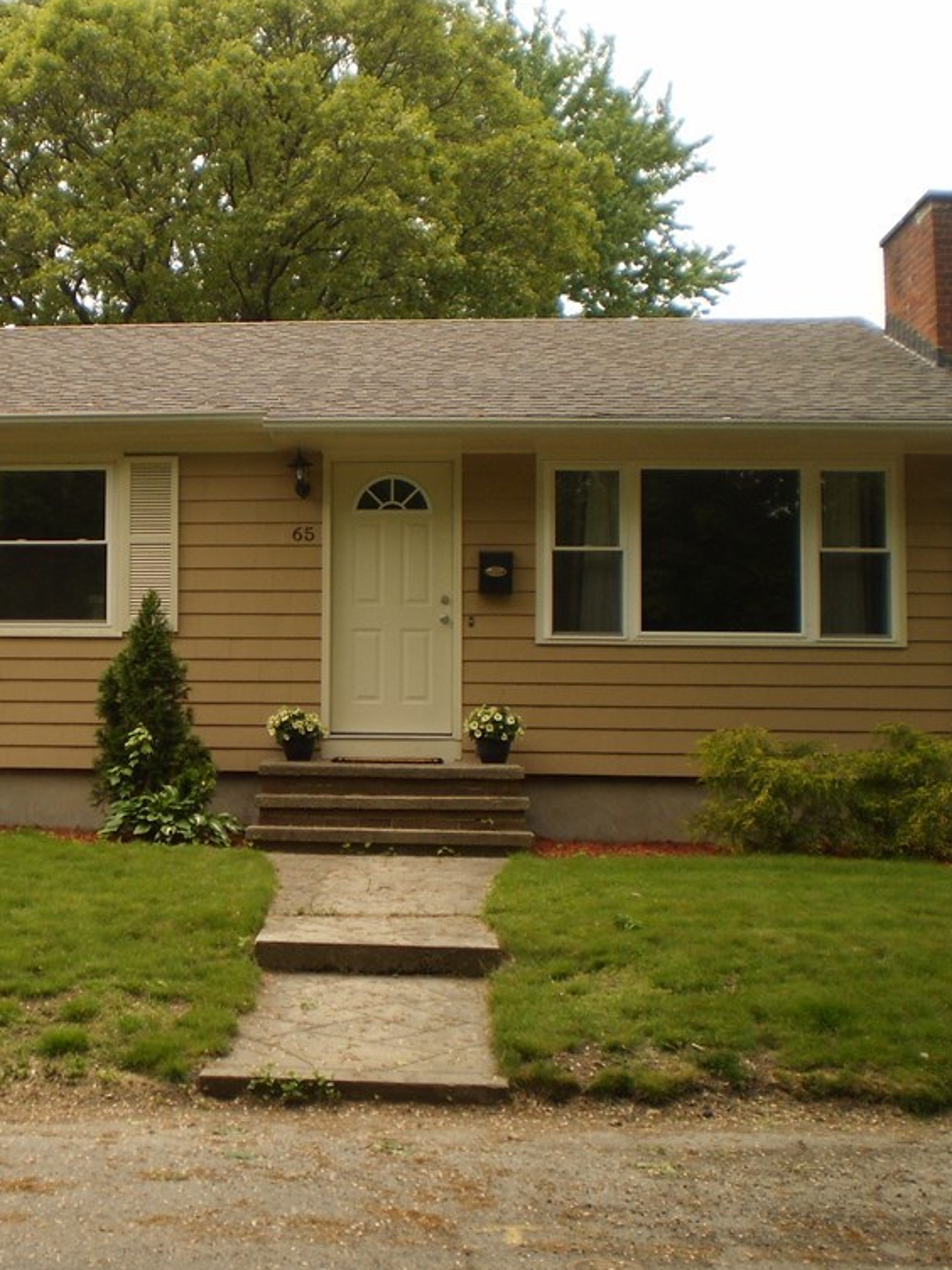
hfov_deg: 28.8
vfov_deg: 38.9
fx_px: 1797
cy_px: 643
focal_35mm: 49
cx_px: 149
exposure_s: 1/640
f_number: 3.1
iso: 64
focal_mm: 6.3
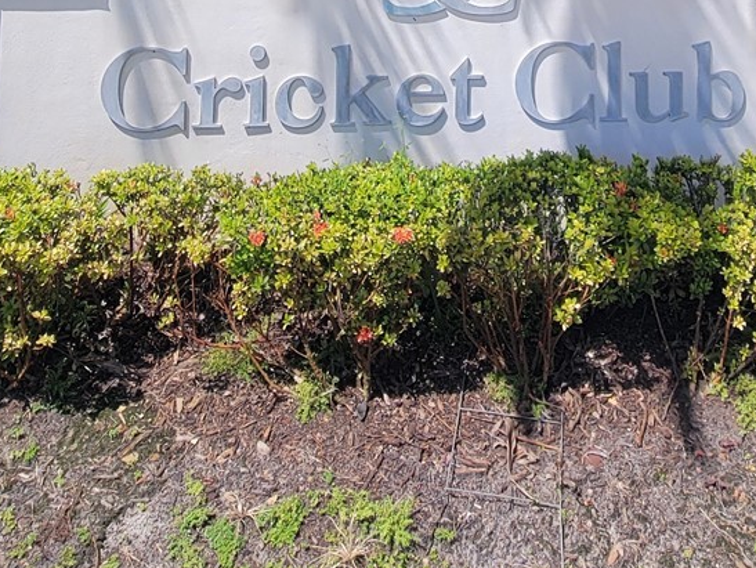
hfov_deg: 48.0
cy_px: -246
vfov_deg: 27.9
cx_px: 511
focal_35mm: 38
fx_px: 830
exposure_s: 1/1395
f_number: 2.2
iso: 50
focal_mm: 2.2
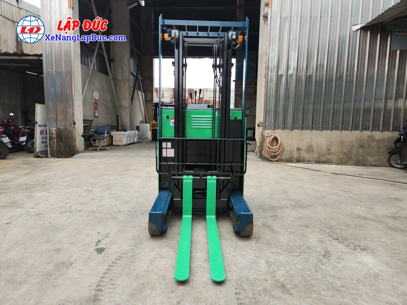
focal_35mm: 23
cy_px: 152
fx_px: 270
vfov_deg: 58.9
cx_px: 204
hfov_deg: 73.9
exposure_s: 1/296
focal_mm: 5.4
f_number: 1.8
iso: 20
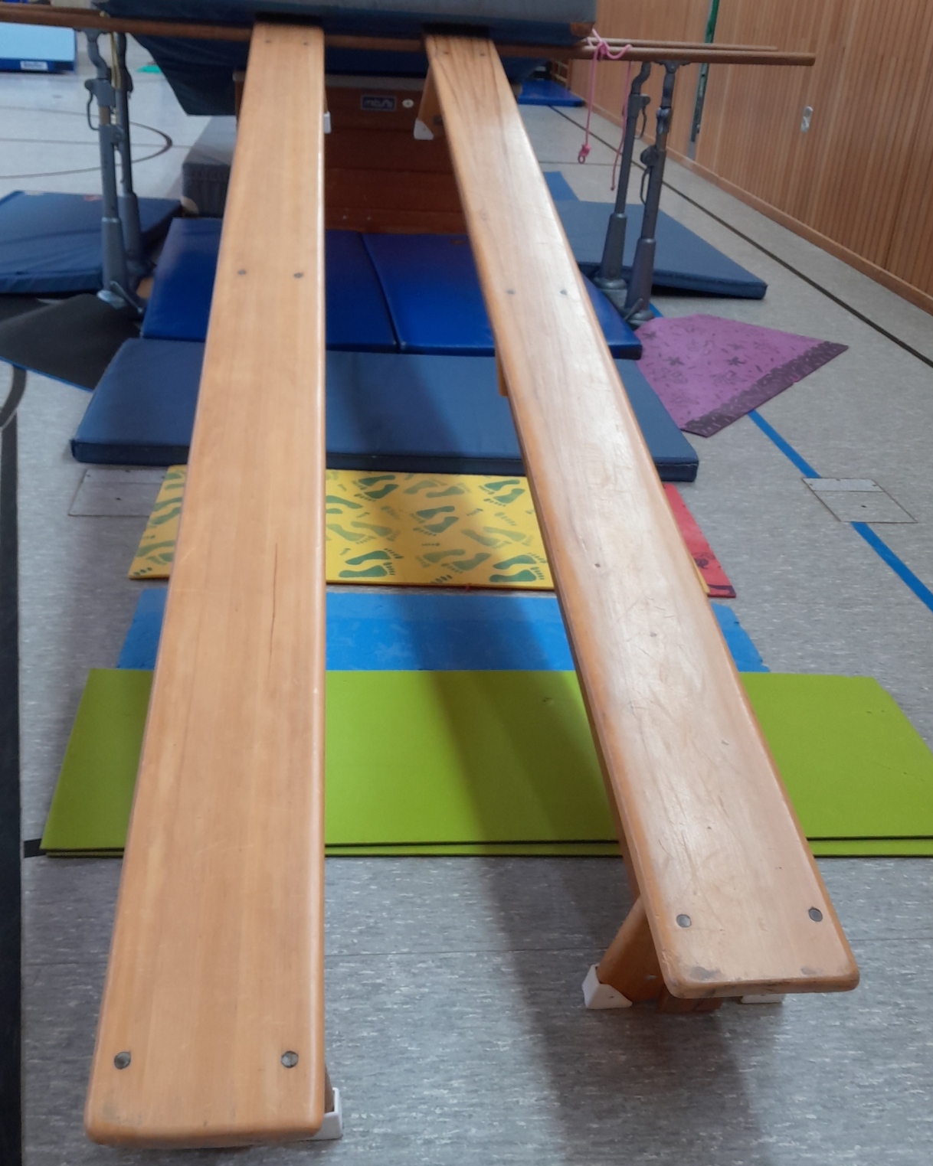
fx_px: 1105
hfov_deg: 45.7
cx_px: 429
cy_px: 545
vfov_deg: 55.6
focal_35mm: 32
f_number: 1.8
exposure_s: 1/50
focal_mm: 4
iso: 100
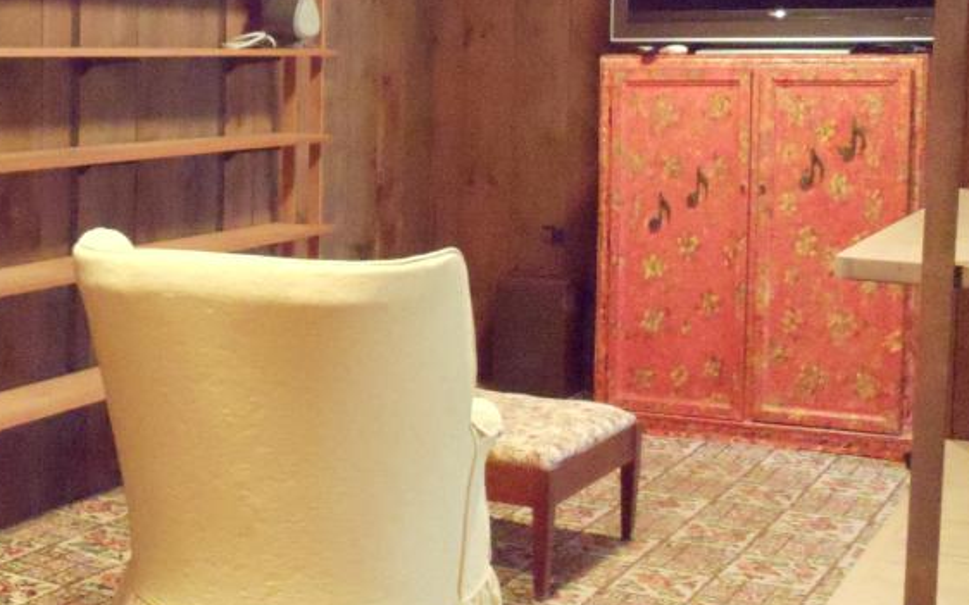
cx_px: 222
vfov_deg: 15.3
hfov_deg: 24.1
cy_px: 155
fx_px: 2244
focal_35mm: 85
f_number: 3.5
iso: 1600
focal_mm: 6
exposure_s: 1/8
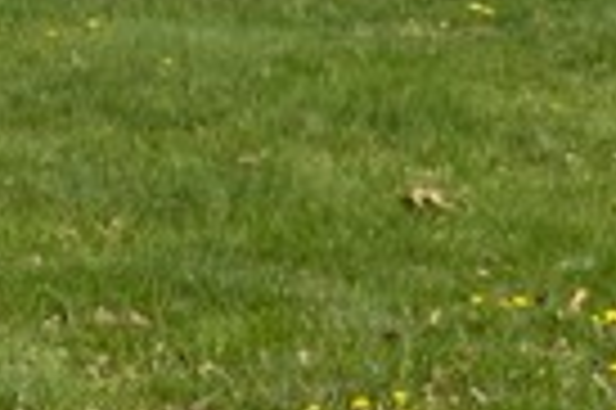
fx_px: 4358
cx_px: -459
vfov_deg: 5.2
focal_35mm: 255
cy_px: -640
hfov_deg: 7.8
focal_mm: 34
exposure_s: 1/1000
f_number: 9
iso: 100
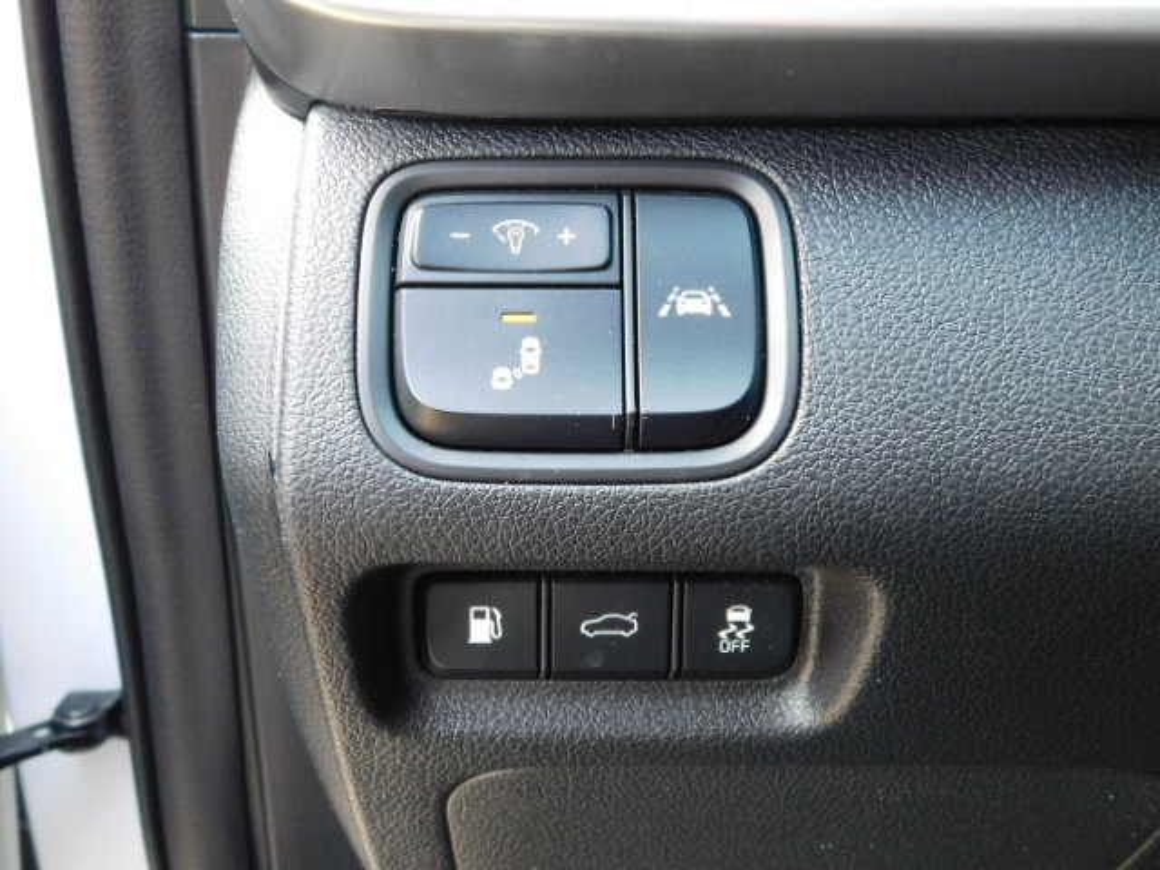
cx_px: 580
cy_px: 435
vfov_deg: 39.7
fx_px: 1206
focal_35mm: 36
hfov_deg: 51.4
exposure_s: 1/25
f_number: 3.5
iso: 400
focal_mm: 6.3
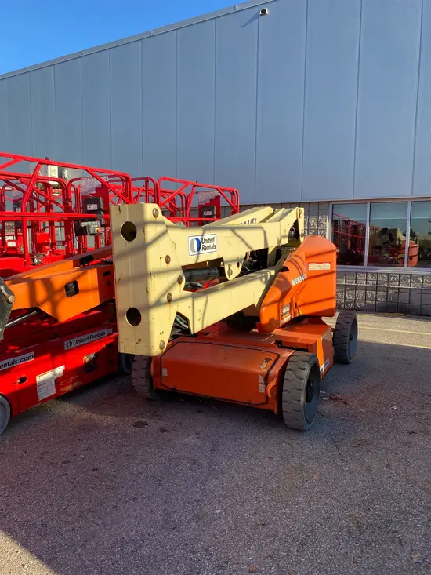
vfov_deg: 67.3
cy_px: 288
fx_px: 432
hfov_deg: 53.1
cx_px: 216
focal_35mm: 26
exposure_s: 1/1316
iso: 32
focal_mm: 4.25
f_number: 1.8
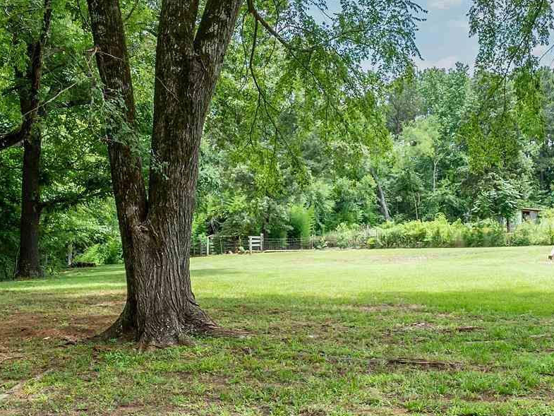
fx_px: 784
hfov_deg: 38.9
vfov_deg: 29.4
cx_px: 304
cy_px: 293
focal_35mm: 49
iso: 800
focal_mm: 16
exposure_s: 1/320
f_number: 8
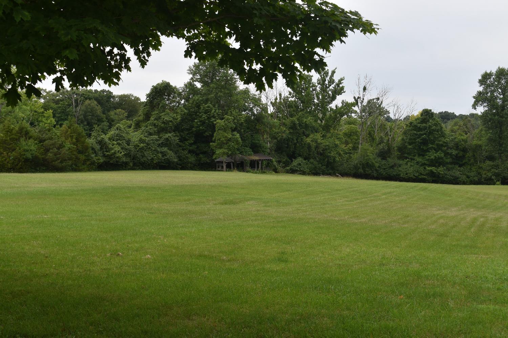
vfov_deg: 26.5
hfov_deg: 38.9
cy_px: 169
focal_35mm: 51
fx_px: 720
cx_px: 254
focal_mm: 34
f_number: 8
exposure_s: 1/200
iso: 100
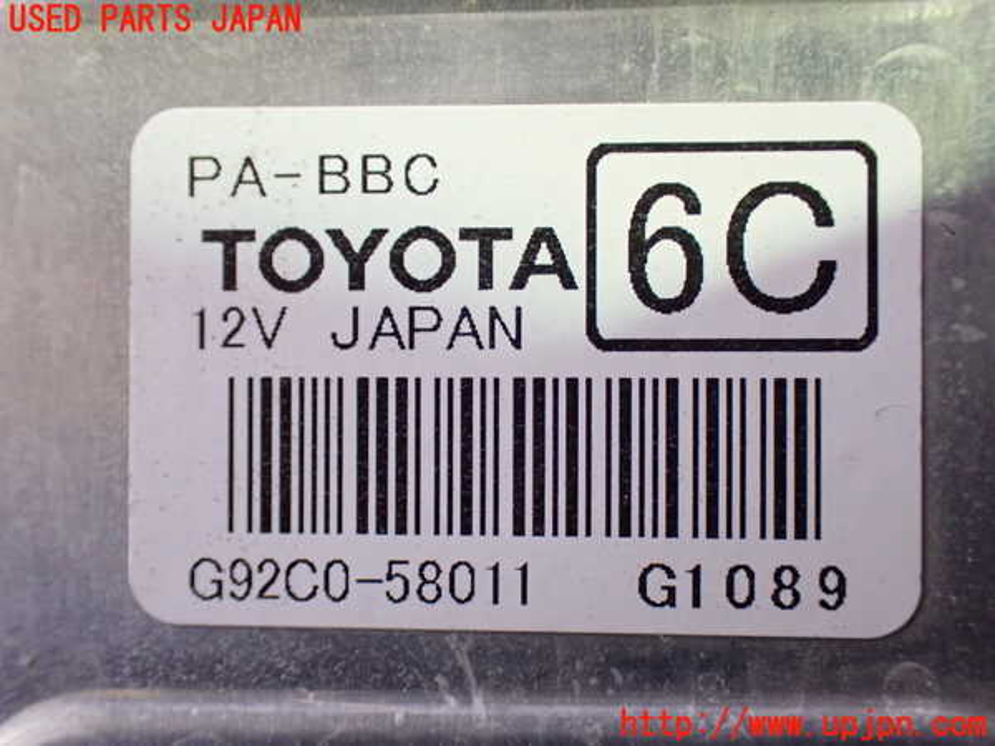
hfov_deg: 42.9
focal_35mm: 44
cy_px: 373
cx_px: 498
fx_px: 1265
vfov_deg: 32.9
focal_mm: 7.84
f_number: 2.9
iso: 1250
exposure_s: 1/40
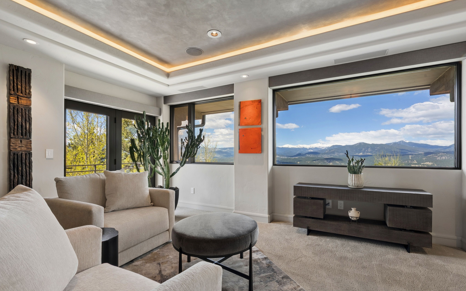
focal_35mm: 16
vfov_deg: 71.1
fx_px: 203
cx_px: 240
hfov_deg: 97.8
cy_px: 158
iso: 400
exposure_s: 1/80
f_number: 16
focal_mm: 15
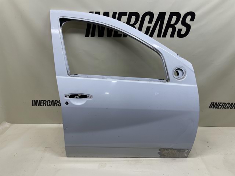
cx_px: 118
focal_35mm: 26
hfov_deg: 67.3
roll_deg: +1.5
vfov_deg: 53.0
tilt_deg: -21.0
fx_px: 176
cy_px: 88
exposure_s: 1/190
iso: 32
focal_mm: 4.2
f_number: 1.6
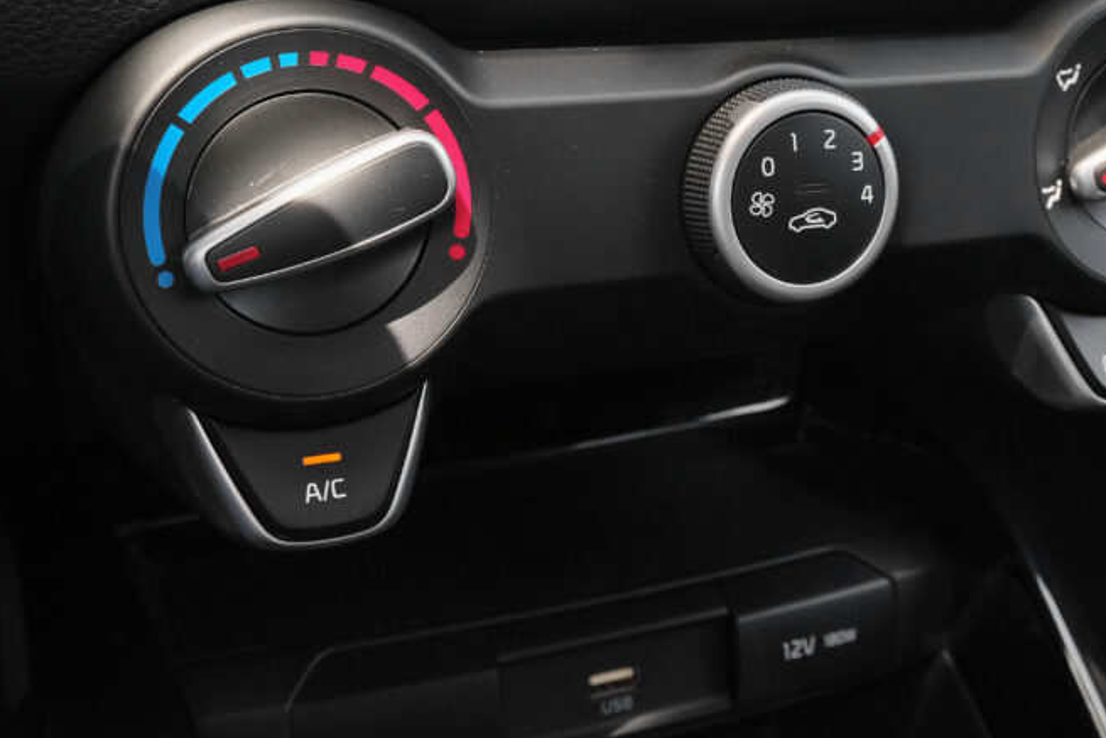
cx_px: 699
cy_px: 263
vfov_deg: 26.9
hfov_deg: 39.3
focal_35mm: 50
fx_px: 1536
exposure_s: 1/125
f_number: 9
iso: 2000
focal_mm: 21.5
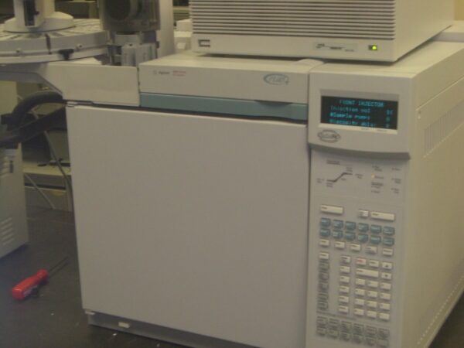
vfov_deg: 22.3
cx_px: 232
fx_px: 885
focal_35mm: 66
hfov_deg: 29.4
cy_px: 174
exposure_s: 1/40
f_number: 3.6
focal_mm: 10.7
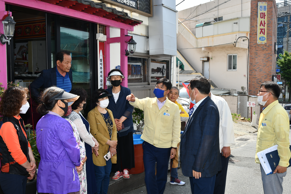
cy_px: 97
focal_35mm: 38
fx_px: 307
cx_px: 146
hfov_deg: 50.7
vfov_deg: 35.1
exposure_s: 1/250
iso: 400
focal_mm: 38
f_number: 14
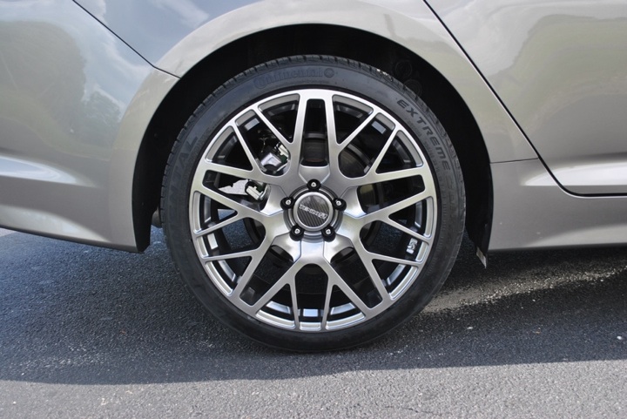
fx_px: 732
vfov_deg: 31.9
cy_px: 210
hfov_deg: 46.4
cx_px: 314
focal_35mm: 42
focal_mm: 28
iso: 100
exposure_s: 1/125
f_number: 5.6
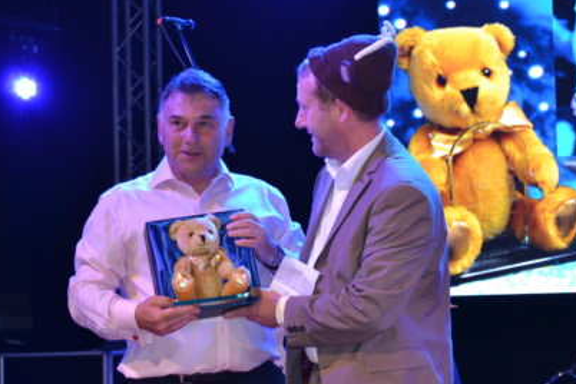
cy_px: 248
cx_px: 370
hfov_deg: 23.8
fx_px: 1360
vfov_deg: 16.0
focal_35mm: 85
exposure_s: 1/60
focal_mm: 38
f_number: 5
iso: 800
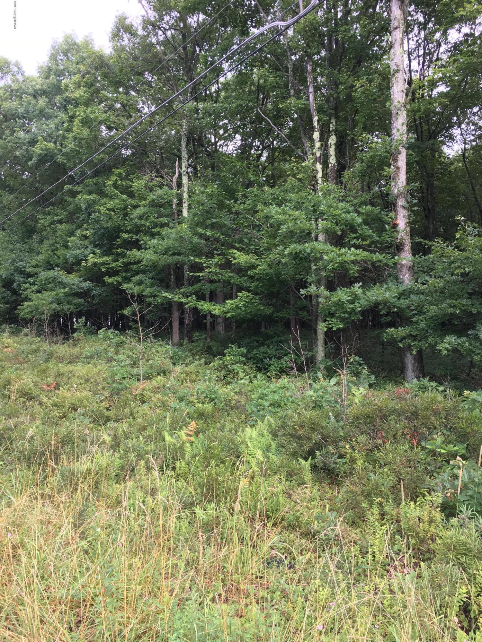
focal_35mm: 29
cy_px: 321
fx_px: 538
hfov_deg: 48.2
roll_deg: -0.7
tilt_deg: +2.5
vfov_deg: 61.7
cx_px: 241
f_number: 2.2
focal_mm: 4.15
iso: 40
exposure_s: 1/120
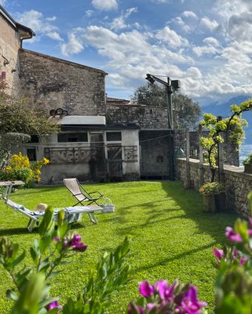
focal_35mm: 38
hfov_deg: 37.2
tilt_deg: -1.9
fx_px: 354
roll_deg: +2.7
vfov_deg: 47.9
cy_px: 164
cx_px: 215
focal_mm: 5.1
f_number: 1.6
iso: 50
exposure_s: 1/3876
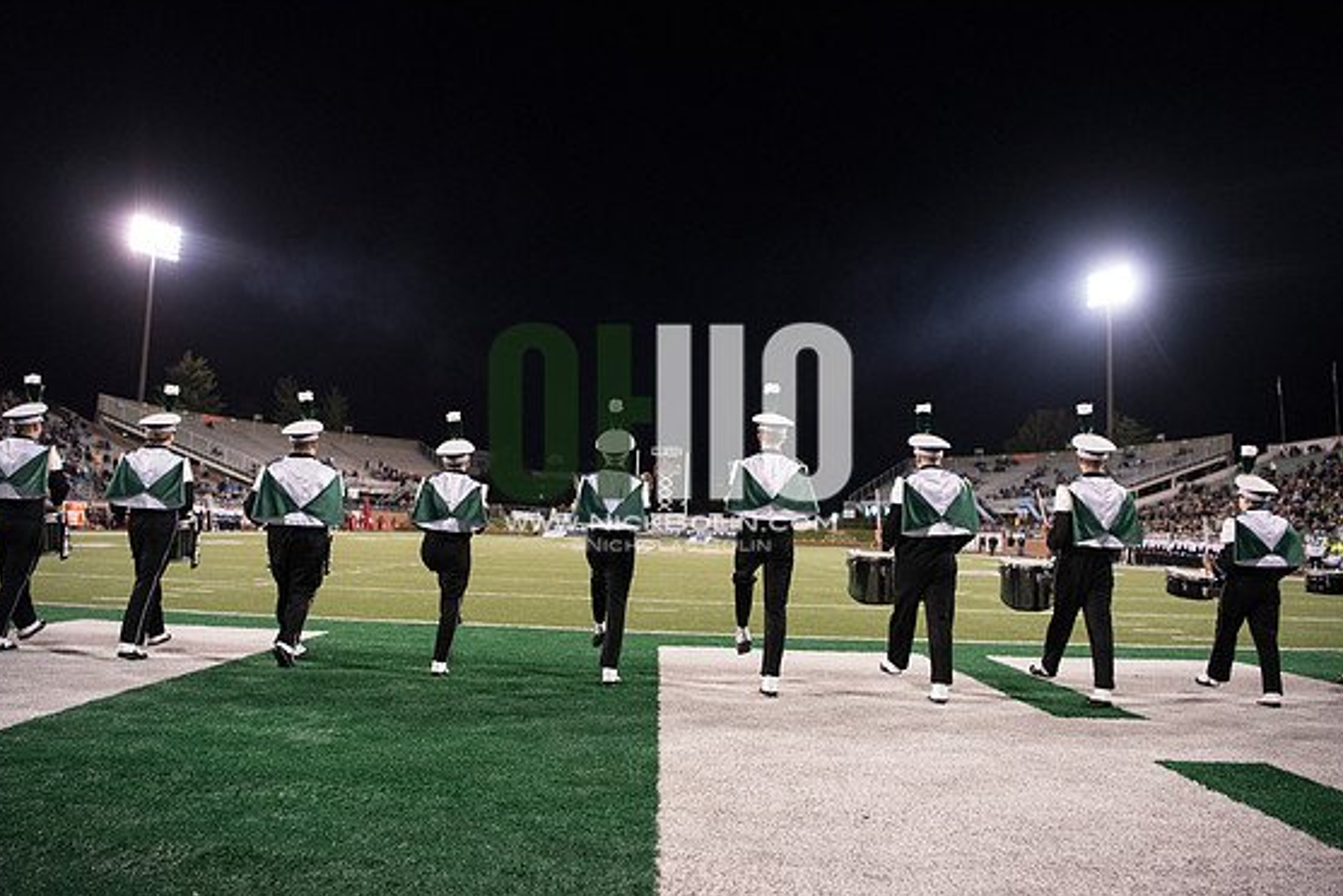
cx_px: 670
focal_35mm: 25
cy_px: 437
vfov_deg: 51.3
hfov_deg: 71.5
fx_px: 933
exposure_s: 1/800
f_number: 3.2
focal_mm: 24
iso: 4000
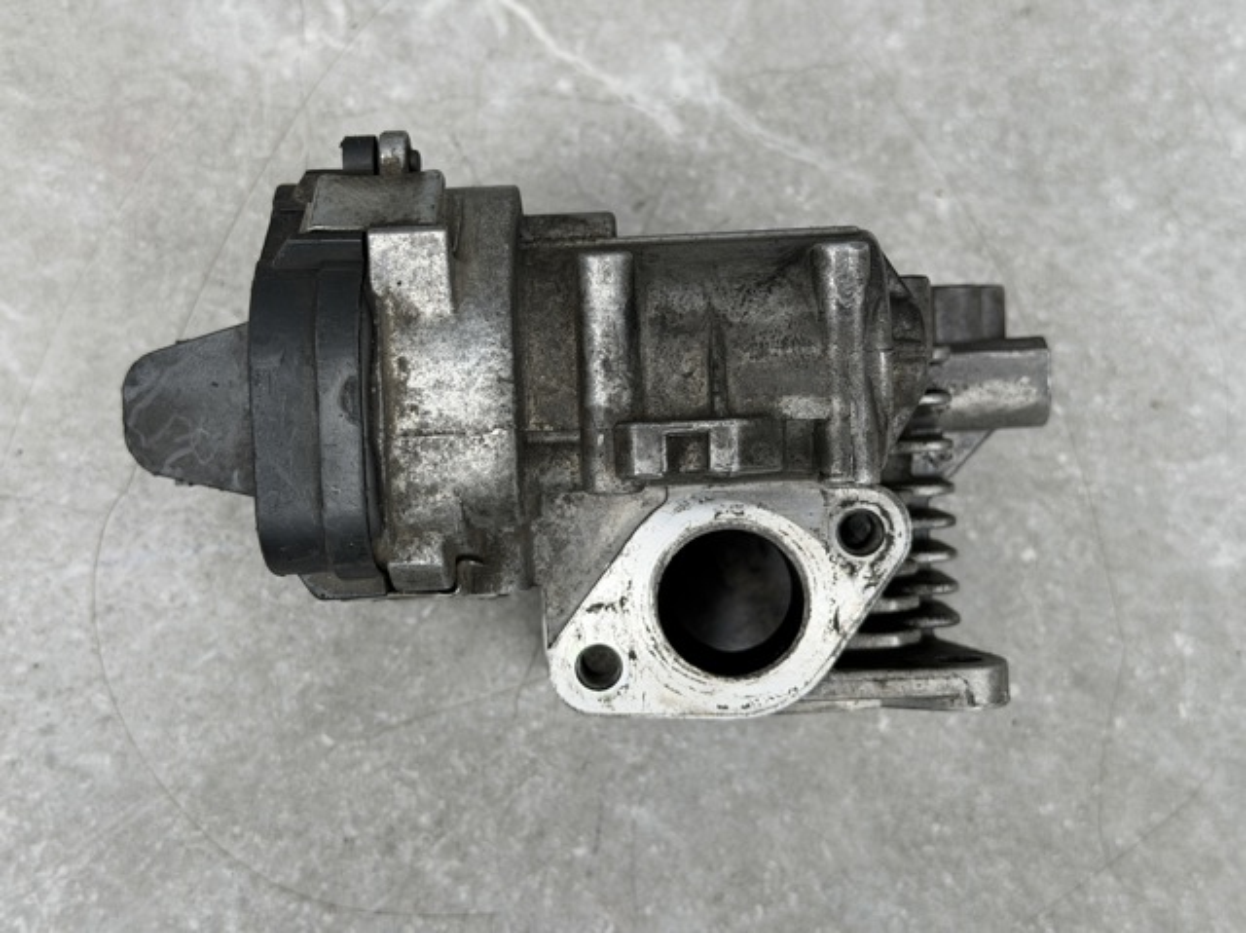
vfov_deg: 30.2
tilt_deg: -68.0
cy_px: 466
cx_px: 623
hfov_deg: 39.7
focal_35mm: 48
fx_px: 1726
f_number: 1.78
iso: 64
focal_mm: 6.76
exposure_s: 1/246
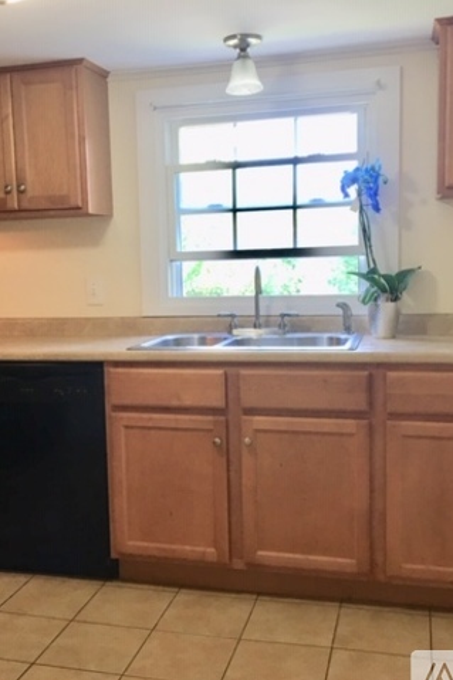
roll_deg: +2.2
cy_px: 352
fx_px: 793
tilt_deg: -6.4
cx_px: 167
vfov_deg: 46.4
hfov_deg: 31.7
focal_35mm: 42
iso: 40
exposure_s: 1/30
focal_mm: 4.15
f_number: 2.2
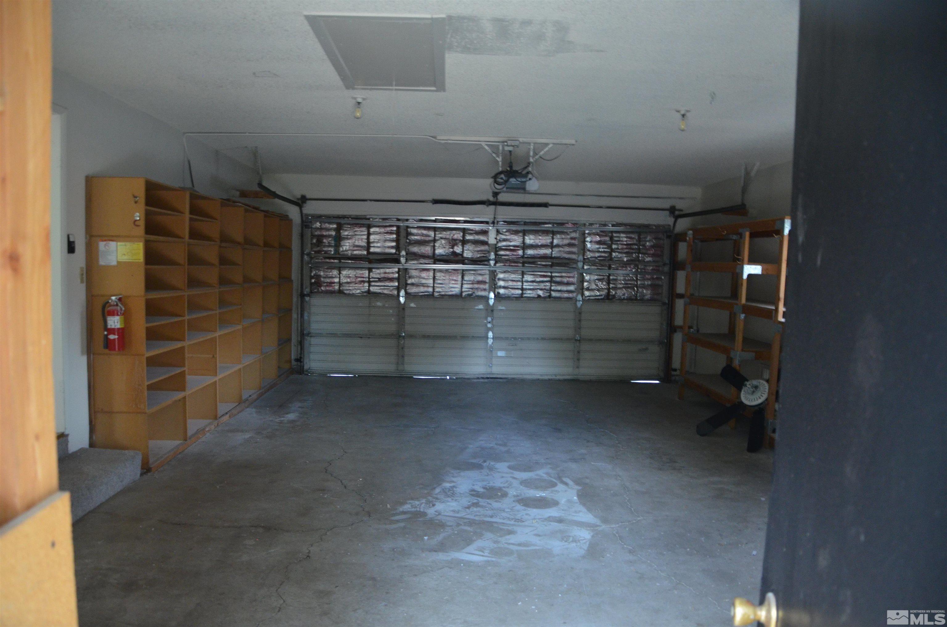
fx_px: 709
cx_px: 474
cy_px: 314
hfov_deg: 67.5
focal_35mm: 27
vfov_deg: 47.7
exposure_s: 1/30
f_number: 3.5
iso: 1600
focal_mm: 18
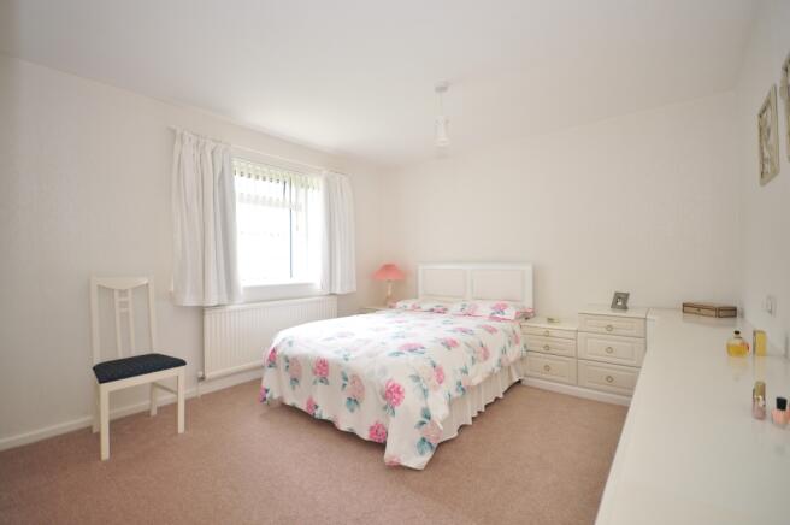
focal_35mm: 15
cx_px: 395
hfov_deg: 100.4
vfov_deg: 77.2
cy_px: 262
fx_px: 329
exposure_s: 1/20
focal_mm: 10
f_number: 4
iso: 200
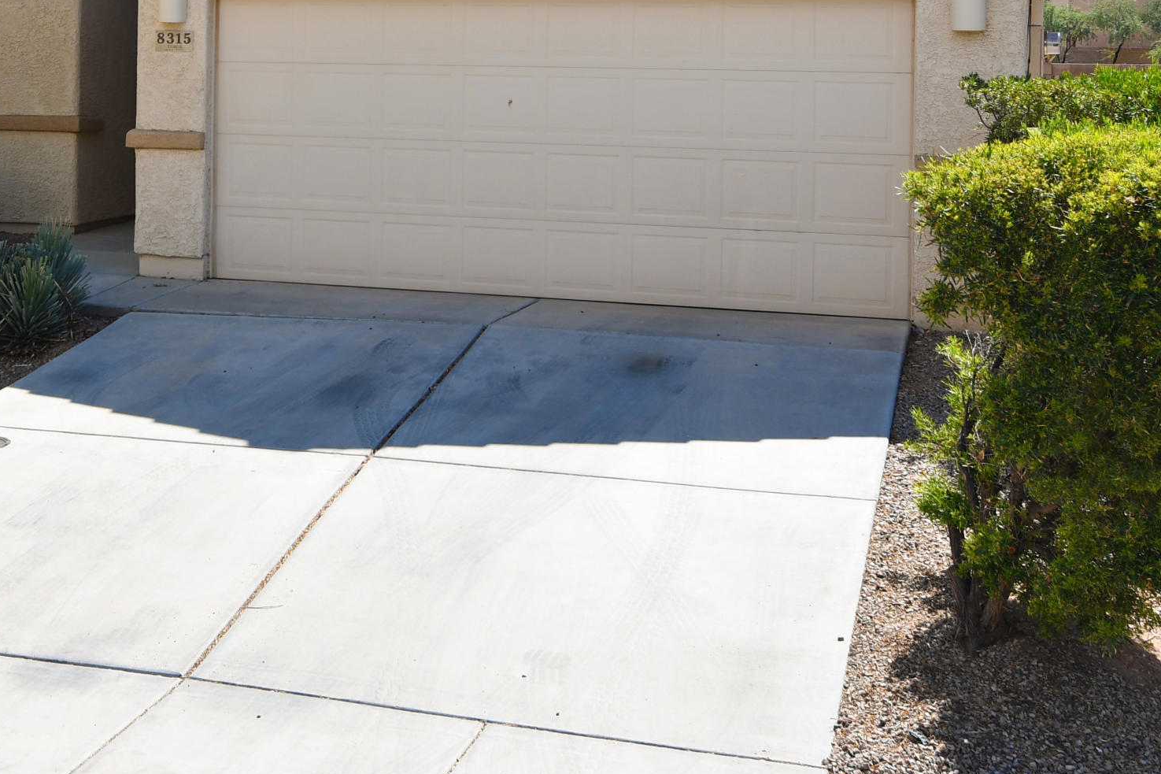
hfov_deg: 31.8
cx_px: 188
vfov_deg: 21.5
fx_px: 1967
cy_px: 2
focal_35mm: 61
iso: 100
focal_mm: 20
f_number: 8
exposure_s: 1/250
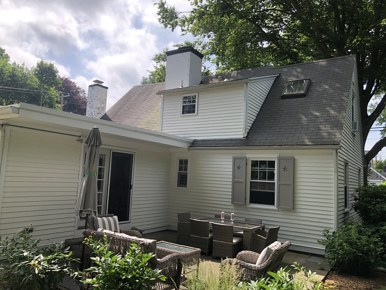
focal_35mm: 28
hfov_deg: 63.4
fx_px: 312
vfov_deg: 49.7
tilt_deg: +7.6
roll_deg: -3.1
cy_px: 145
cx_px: 193
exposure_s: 1/838
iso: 20
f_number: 1.8
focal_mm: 3.99
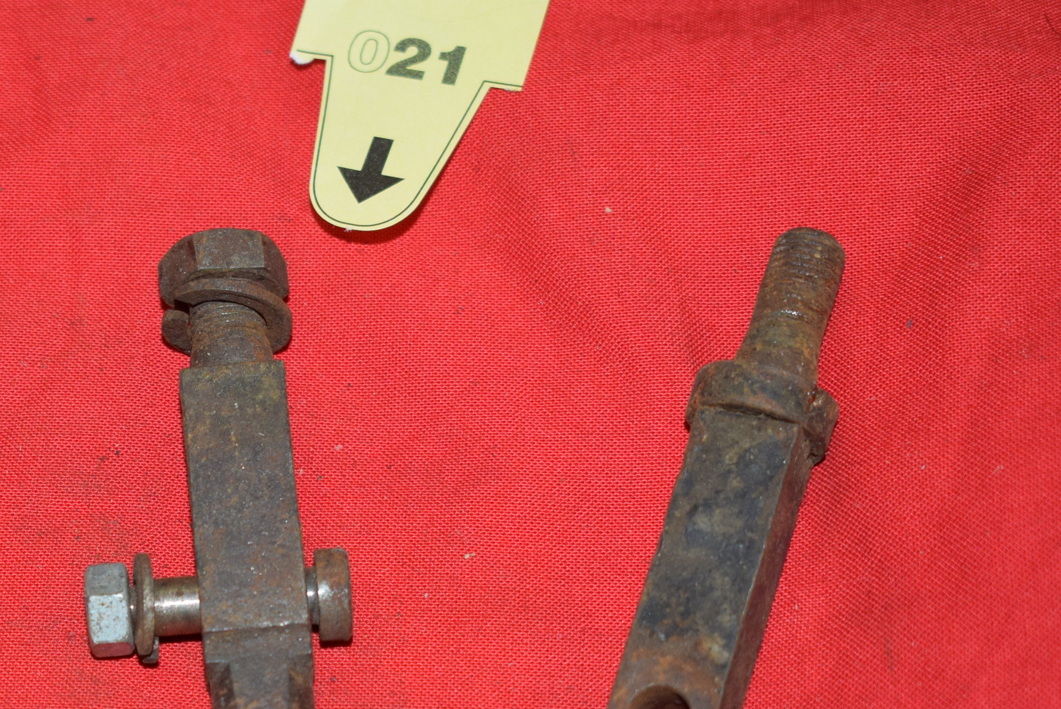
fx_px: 2979
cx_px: 244
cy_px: 511
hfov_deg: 20.0
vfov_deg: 13.5
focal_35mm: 101
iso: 400
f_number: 5.6
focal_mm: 40
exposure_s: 1/100
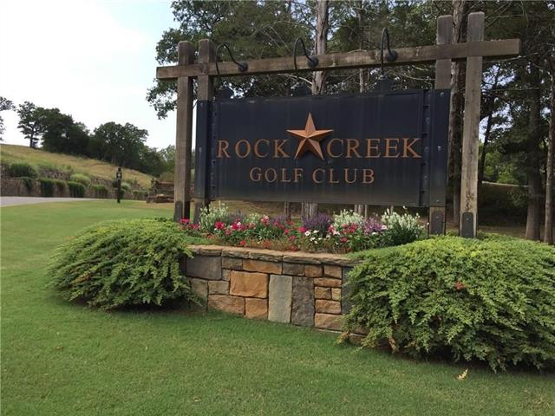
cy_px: 208
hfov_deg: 61.7
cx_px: 278
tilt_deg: -2.7
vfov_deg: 48.2
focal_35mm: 29
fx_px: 465
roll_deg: -2.8
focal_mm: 4.15
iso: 32
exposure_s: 1/860
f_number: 2.2
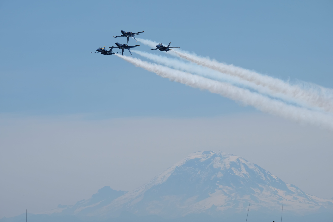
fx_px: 2775
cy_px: 111
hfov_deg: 6.9
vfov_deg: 4.6
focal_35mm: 300
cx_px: 166
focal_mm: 200
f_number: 11
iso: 200
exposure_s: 1/420
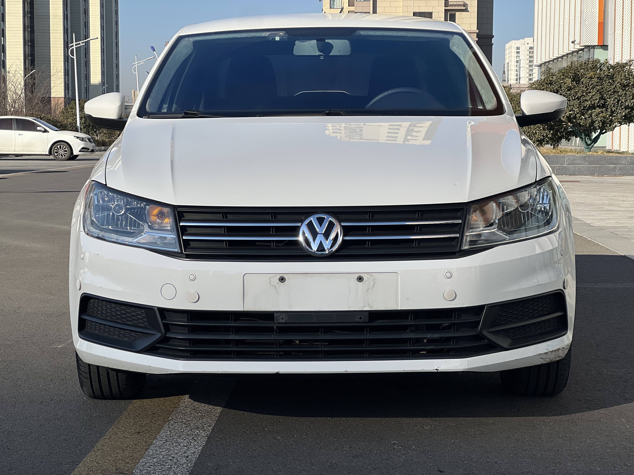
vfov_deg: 19.1
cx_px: 317
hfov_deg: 25.3
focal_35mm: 77
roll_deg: +0.4
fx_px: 1410
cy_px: 238
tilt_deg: -3.7
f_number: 2.8
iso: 32
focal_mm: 9
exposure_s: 1/1085
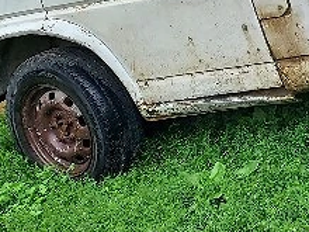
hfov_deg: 15.4
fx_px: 973
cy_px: -75
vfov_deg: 13.1
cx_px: 569
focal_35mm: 109
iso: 40
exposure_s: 1/286
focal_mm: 4.6
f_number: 1.8
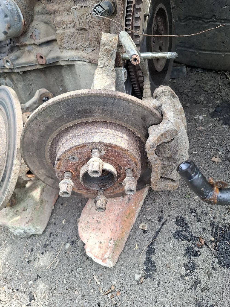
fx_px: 204
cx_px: 115
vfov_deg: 73.9
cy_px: 154
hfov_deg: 58.9
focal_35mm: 23
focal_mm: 5.54
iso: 50
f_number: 1.8
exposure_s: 1/141
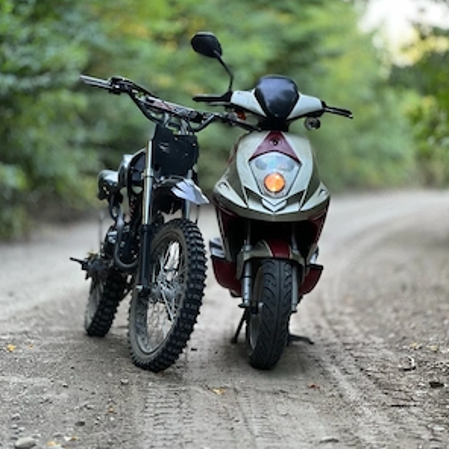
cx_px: 224
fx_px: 1350
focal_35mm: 92
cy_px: 185
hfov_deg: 18.9
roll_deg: +2.0
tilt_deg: +1.5
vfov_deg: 18.9
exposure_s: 1/40
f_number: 2.8
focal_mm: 9
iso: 320
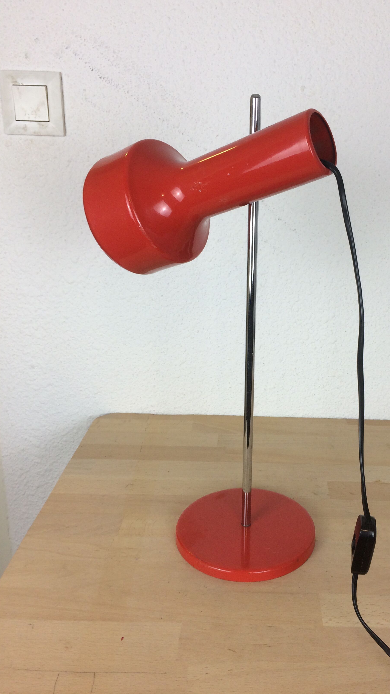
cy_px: 344
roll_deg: -1.1
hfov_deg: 36.3
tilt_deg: -19.6
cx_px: 261
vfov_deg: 61.0
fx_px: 588
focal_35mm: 32
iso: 64
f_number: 2.2
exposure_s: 1/100
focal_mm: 4.15
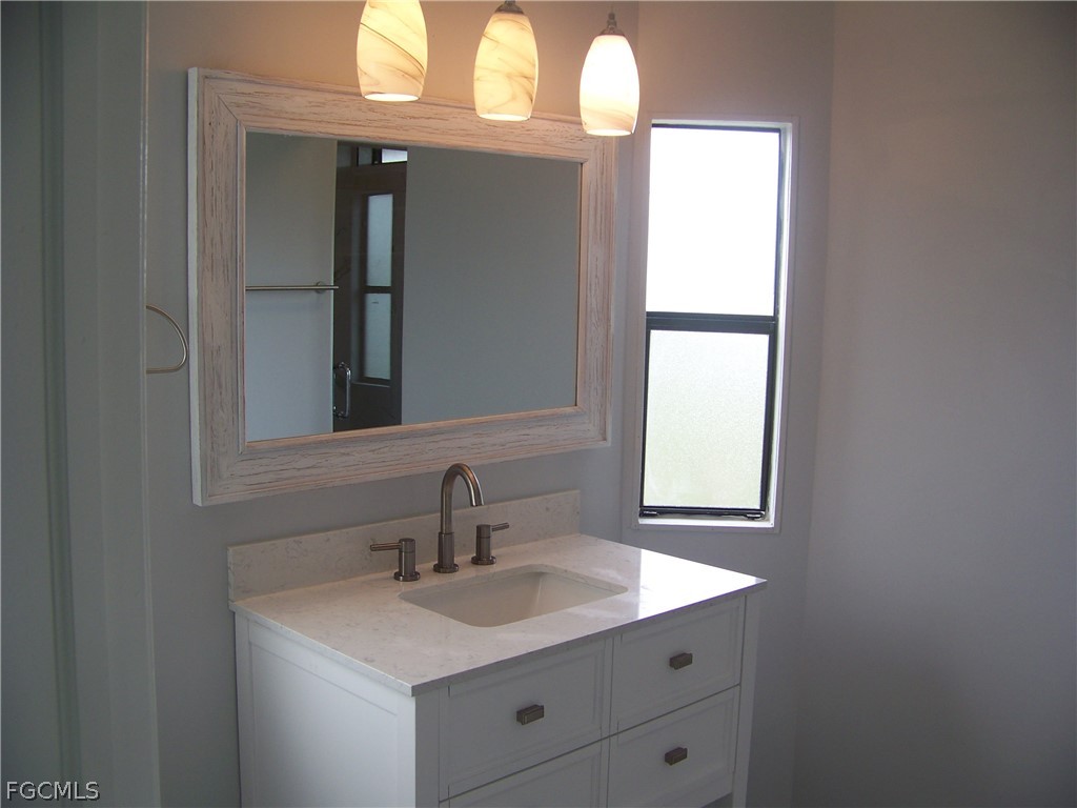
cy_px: 404
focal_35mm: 36
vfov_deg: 39.7
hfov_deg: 51.4
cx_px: 538
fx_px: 1120
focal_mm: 5.85
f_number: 2.8
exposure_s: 1/80
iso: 64
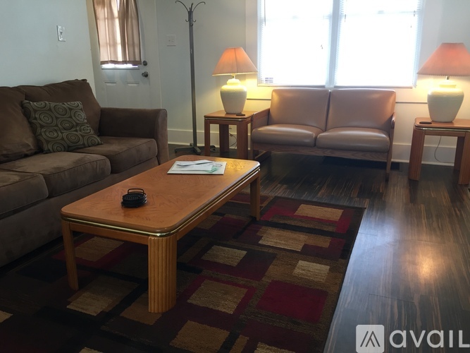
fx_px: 394
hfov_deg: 61.7
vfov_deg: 48.2
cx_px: 235
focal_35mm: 29
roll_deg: -0.1
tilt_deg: -16.1
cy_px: 176
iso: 64
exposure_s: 1/30
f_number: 2.2
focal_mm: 4.15
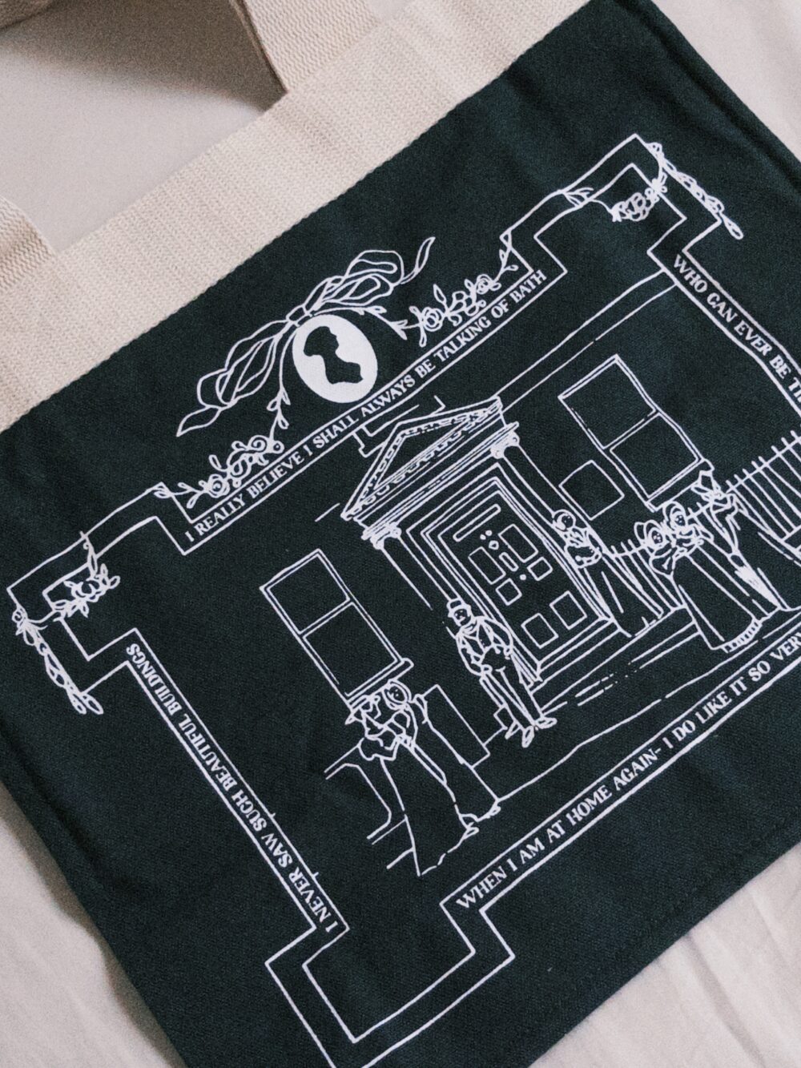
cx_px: 400
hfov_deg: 53.1
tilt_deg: -68.8
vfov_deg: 67.3
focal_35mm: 26
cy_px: 534
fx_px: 802
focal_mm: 5.96
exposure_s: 1/60
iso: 500
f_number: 1.6
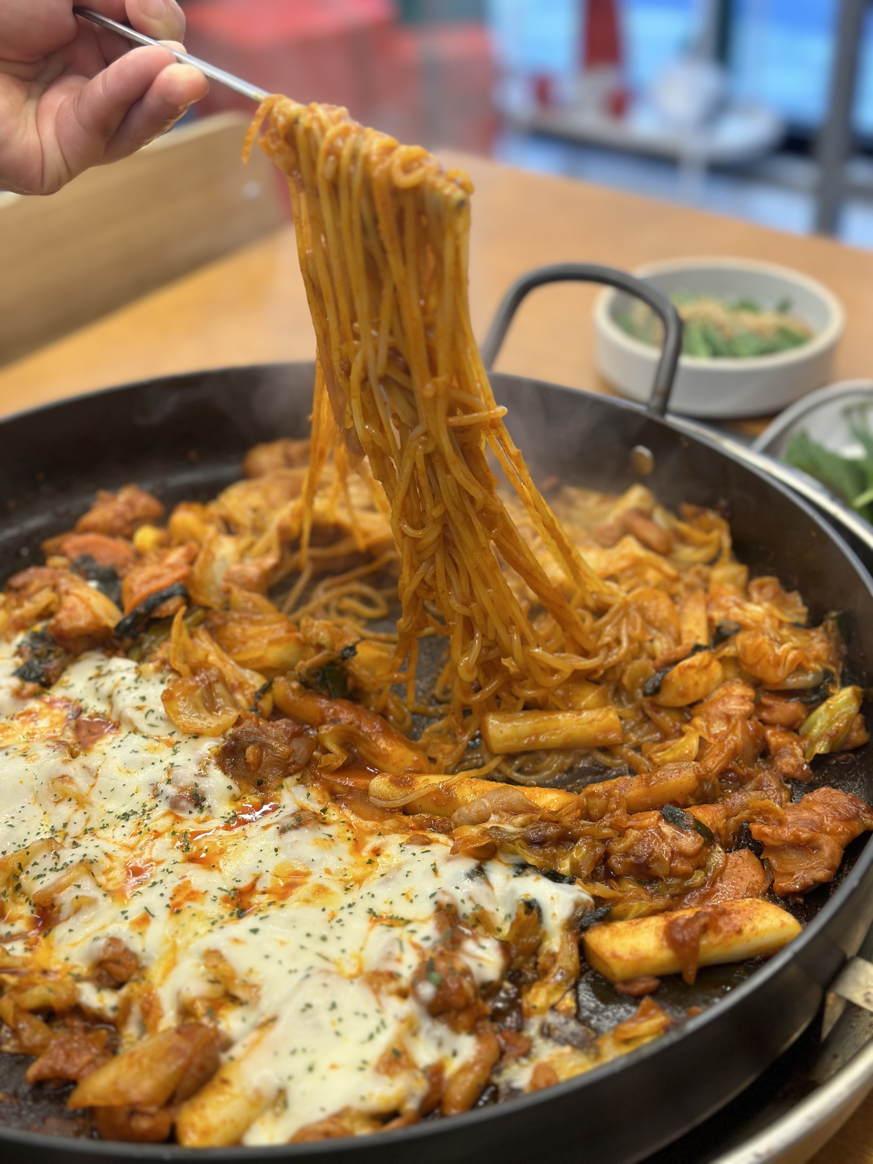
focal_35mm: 48
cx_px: 436
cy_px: 582
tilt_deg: -34.5
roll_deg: +2.1
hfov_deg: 30.3
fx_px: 1614
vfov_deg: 39.7
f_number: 1.78
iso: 125
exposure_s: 1/170
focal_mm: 6.86
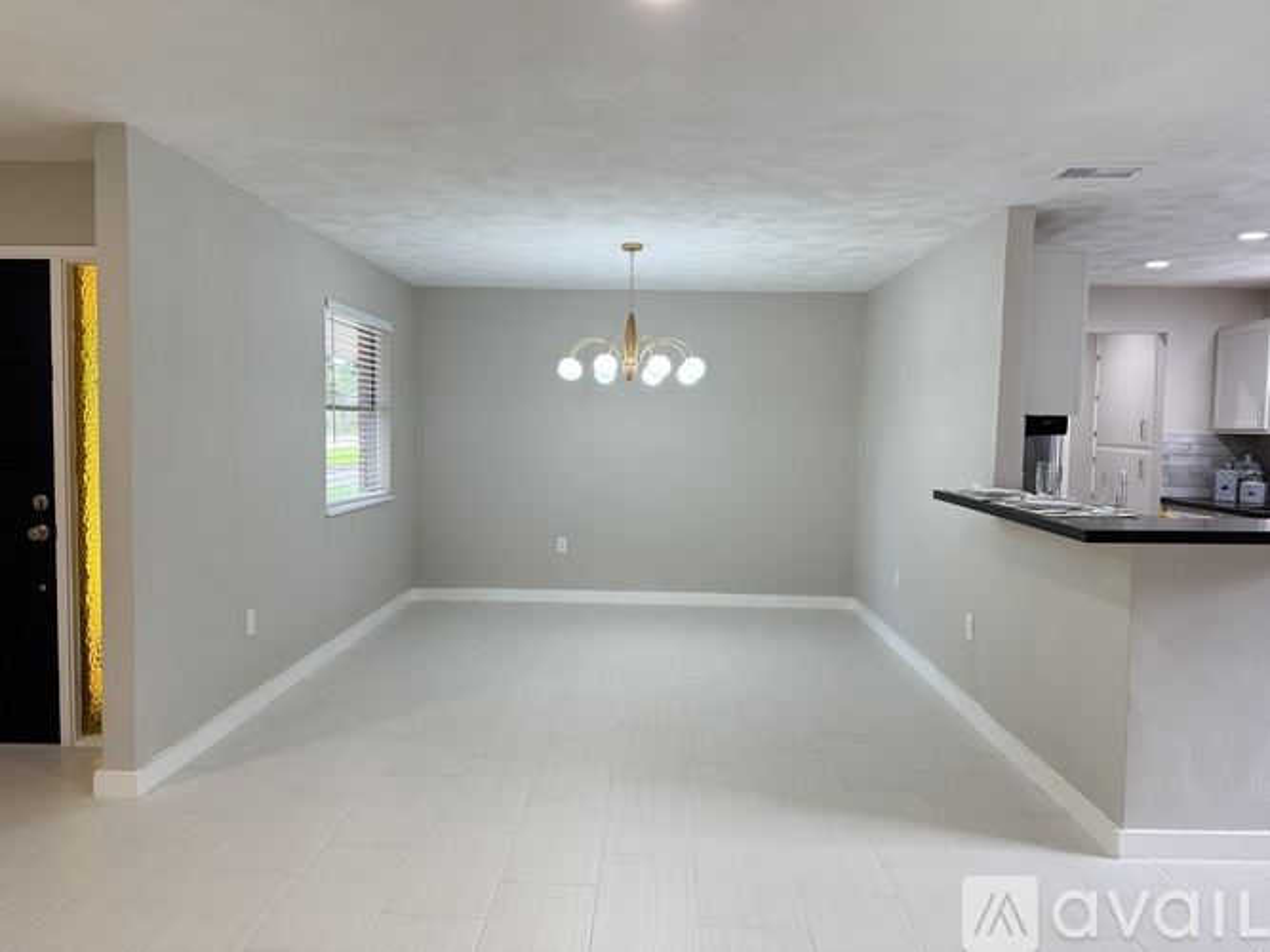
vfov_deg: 56.8
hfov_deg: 71.6
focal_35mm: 24
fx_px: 880
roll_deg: -0.5
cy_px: 476
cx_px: 635
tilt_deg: -3.2
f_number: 1.78
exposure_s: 1/120
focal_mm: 6.76
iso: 250
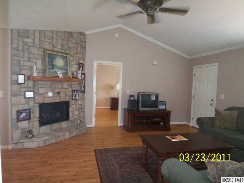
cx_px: 122
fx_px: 162
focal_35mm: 23
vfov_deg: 58.9
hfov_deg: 73.9
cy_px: 92
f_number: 2.8
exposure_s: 1/30
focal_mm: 3.8
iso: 200
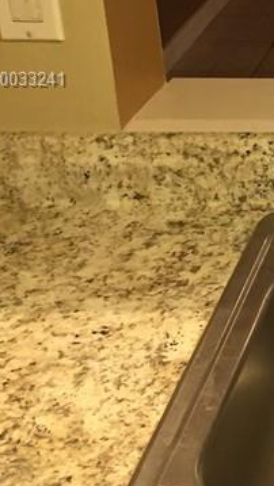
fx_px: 1162
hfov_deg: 11.5
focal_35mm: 90
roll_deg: -2.6
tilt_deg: -20.3
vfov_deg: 23.2
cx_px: 619
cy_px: 80
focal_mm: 4.15
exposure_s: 1/30
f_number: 2.2
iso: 125
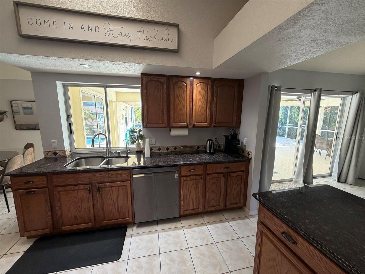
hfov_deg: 102.1
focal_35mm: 14
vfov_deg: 85.7
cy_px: 137
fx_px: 148
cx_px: 182
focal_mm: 2.22
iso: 250
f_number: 2.2
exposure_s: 1/120
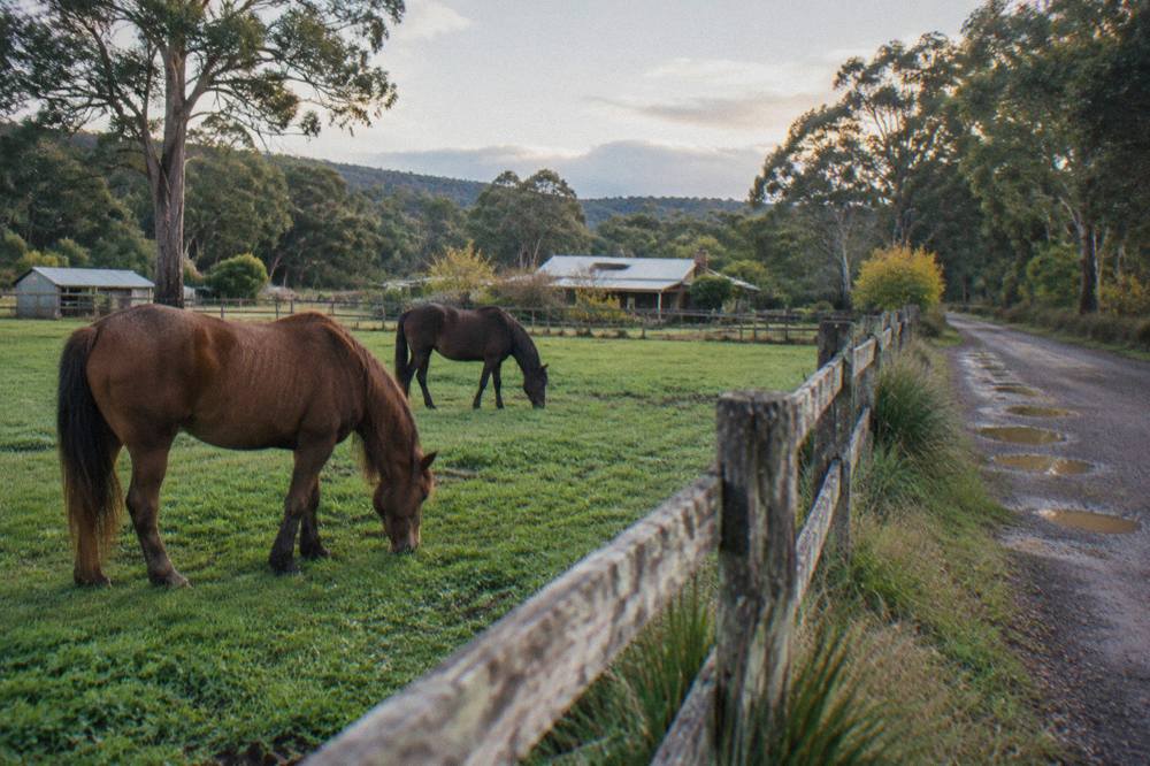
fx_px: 1277
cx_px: 575
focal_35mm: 40
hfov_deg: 48.5
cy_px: 383
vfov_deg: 33.4
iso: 500
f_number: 5.6
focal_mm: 40
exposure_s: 1/800
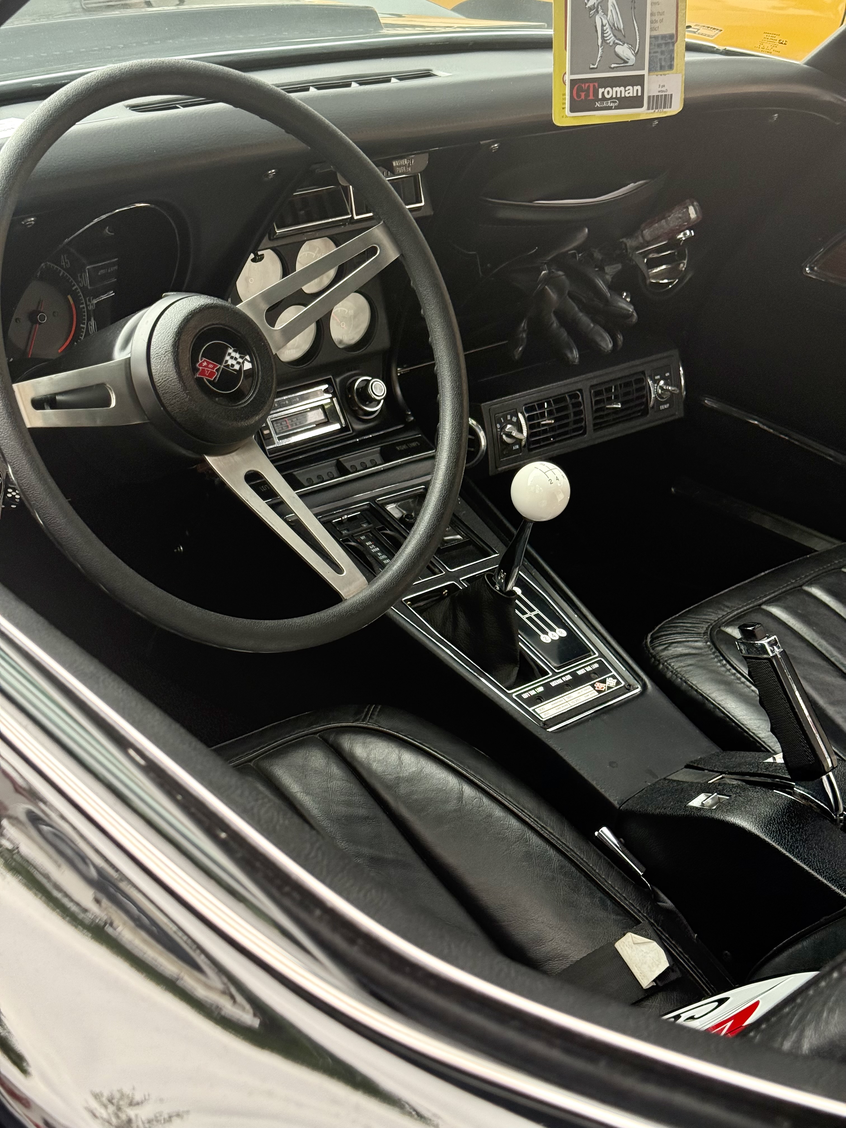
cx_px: 423
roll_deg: +0.3
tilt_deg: -28.4
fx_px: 1564
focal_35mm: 48
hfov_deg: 30.3
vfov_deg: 39.7
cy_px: 564
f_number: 1.78
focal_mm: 6.76
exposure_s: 1/160
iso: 200
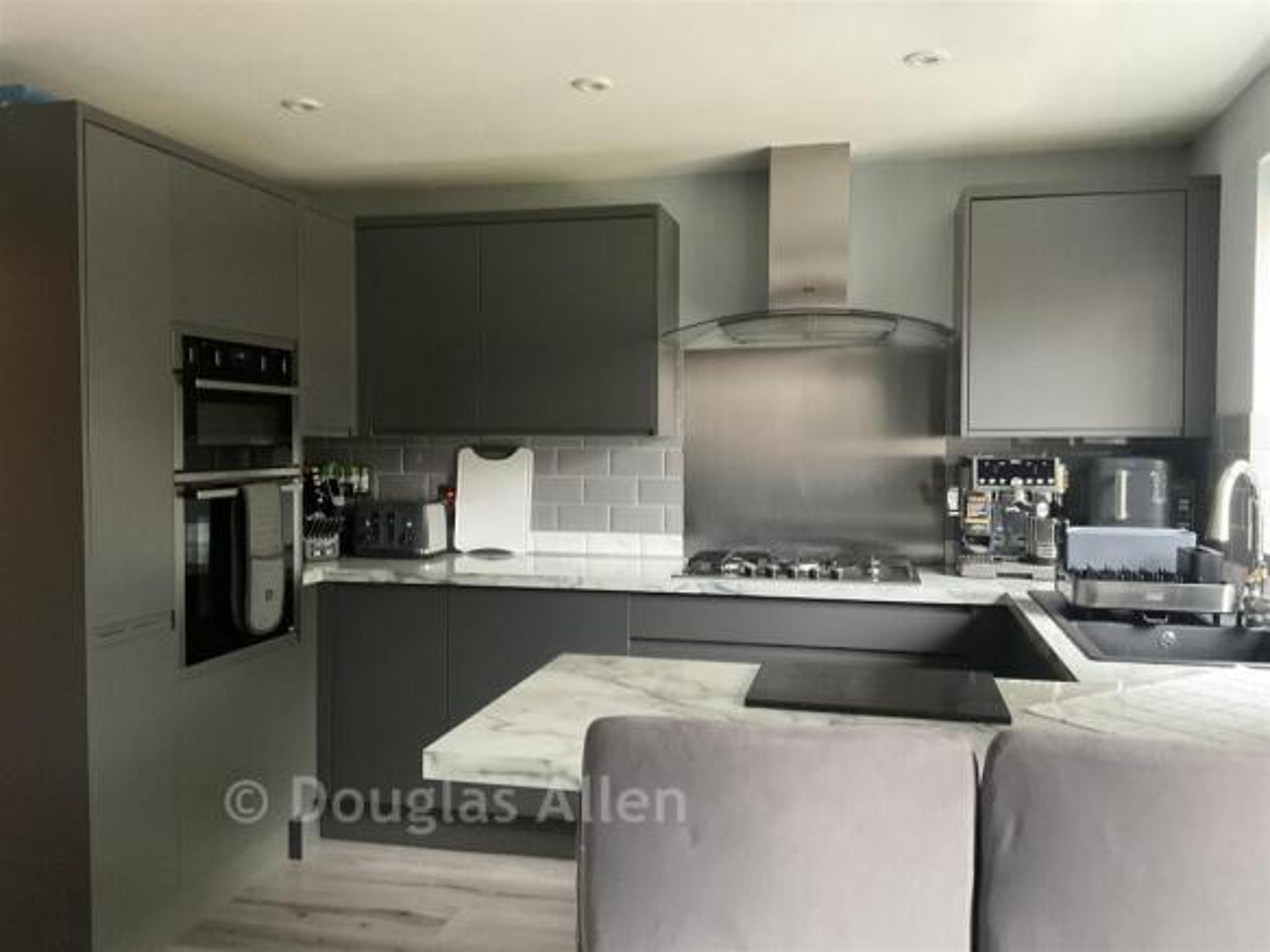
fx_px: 1064
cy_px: 476
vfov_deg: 48.2
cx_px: 635
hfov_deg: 61.7
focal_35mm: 29
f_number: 1.8
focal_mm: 3
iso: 320
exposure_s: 1/35
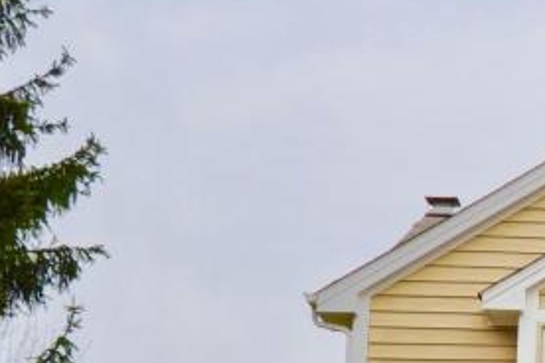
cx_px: 993
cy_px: 479
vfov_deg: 10.7
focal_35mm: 125
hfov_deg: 14.4
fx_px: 1892
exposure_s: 1/200
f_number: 6.3
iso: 100
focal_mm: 20
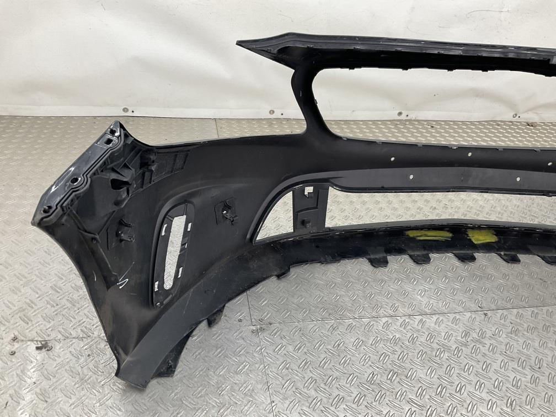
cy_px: 208
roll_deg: -8.2
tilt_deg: -33.2
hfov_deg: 61.7
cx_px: 278
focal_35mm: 29
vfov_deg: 48.2
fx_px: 466
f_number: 1.8
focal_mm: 3
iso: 50
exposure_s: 1/120
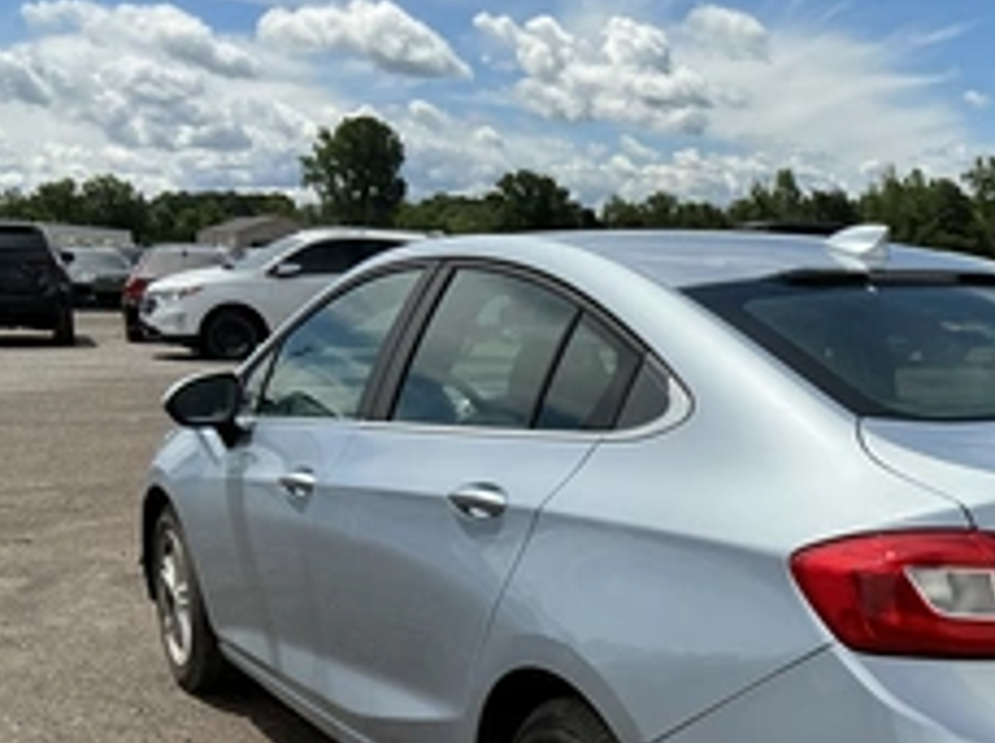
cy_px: 617
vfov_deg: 28.8
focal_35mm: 49
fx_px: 1406
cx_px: 791
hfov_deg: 37.6
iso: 25
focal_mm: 3
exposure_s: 1/2667
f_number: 1.8
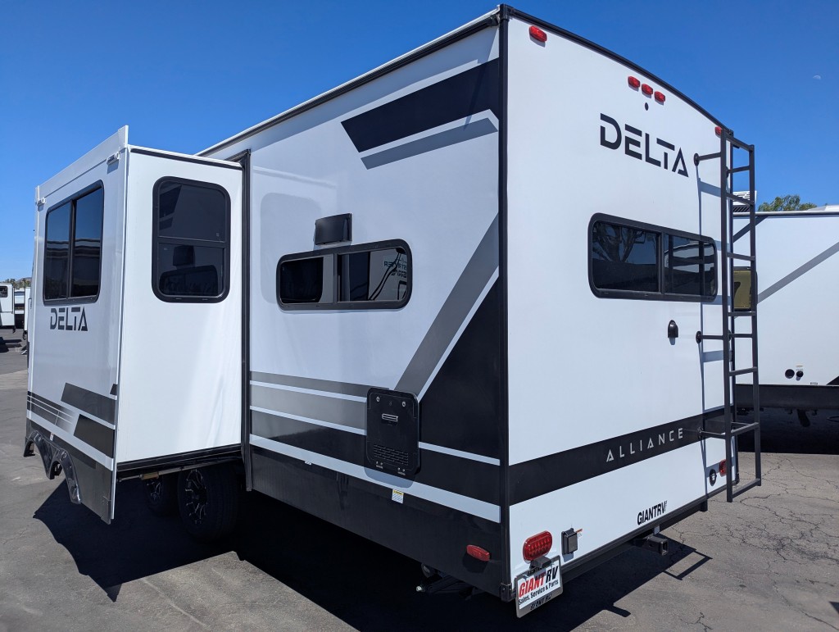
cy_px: 316
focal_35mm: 24
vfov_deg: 56.9
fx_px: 583
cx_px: 420
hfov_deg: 71.5
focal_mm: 6.81
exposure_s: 1/3906
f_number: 1.85
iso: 51
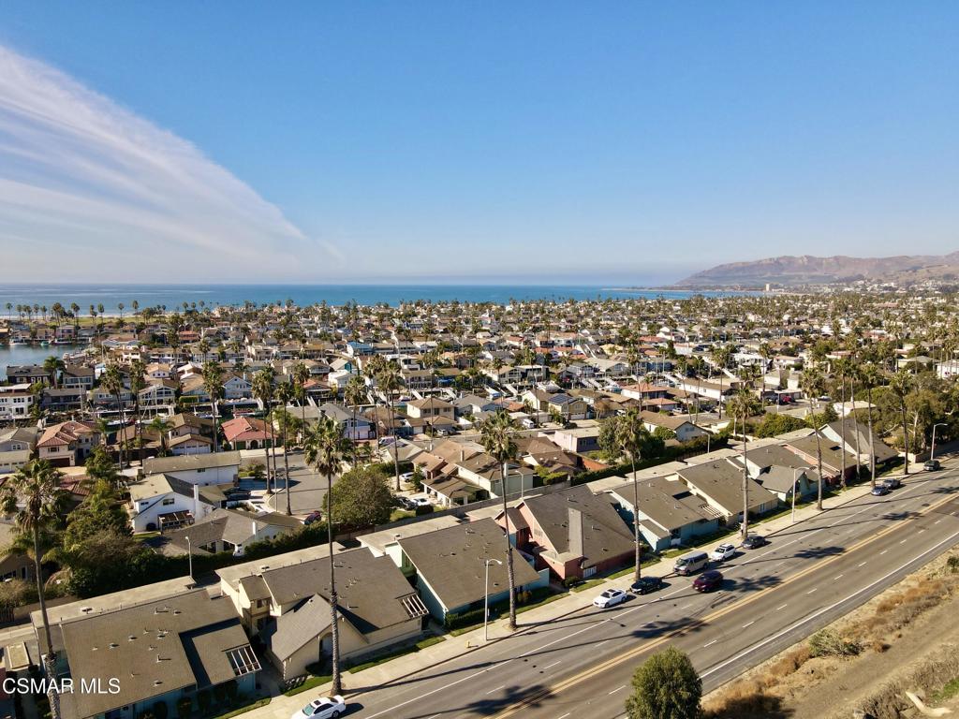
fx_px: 665
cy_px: 360
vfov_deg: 56.8
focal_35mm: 24
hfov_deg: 71.6
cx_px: 480
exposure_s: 1/40
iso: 100
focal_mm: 4.5
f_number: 2.8
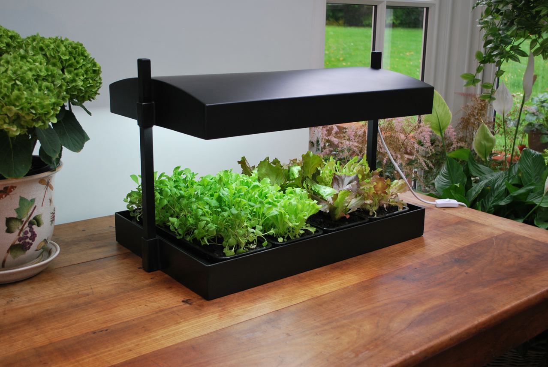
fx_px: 640
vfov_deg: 32.0
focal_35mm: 42
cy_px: 184
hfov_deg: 46.3
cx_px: 274
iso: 200
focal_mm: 28
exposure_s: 1/50
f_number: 4.5
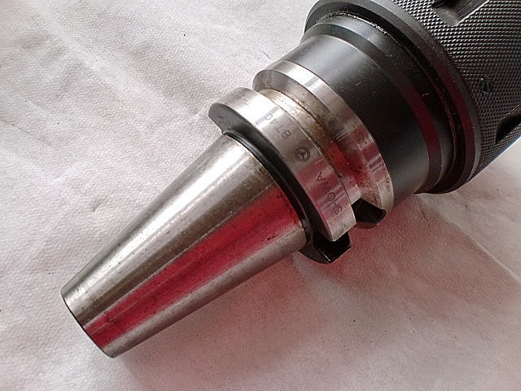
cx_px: 260
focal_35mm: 35
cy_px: 196
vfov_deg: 40.7
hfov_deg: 52.6
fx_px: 527
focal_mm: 6.3
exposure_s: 1/60
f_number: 3.1
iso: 100
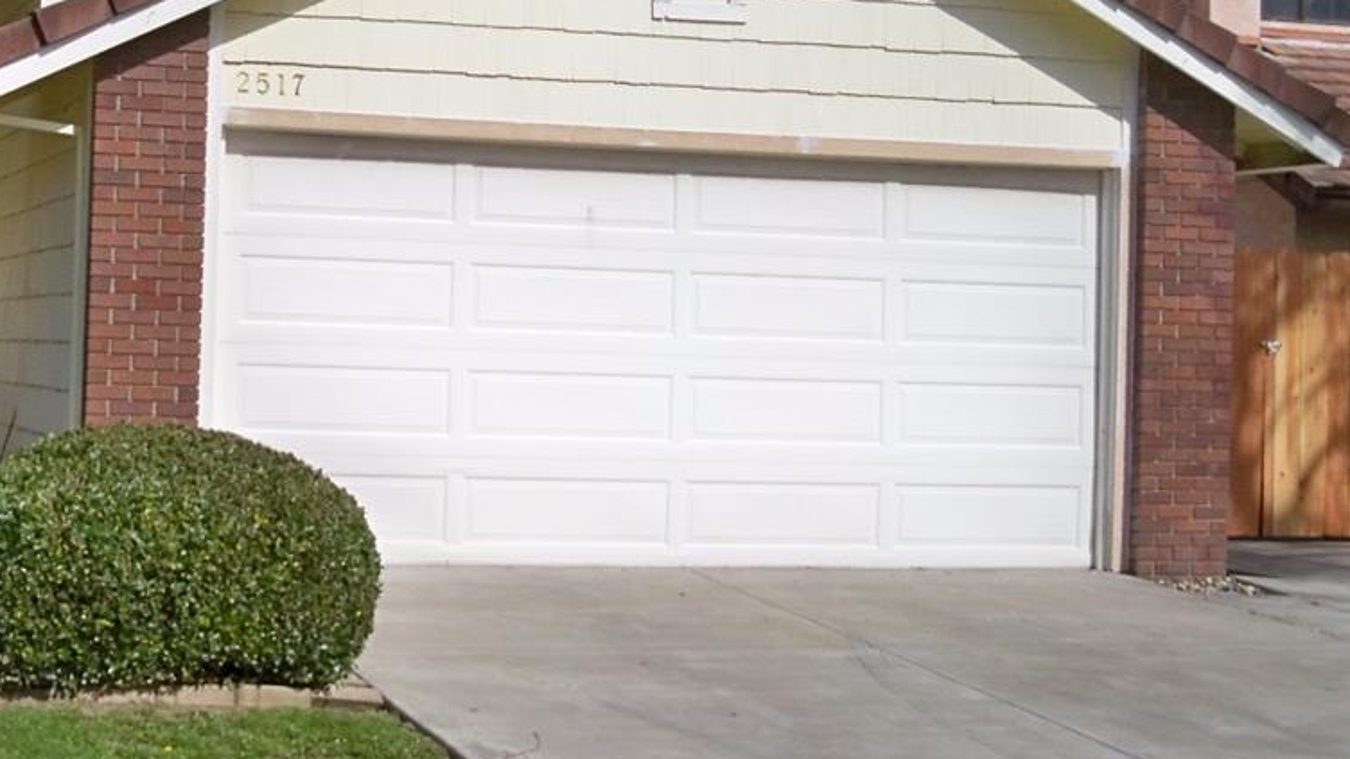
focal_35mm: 76
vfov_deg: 15.9
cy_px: 285
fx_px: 2721
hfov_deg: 26.9
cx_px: 129
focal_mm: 6.2
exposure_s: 1/500
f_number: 6.2
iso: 64
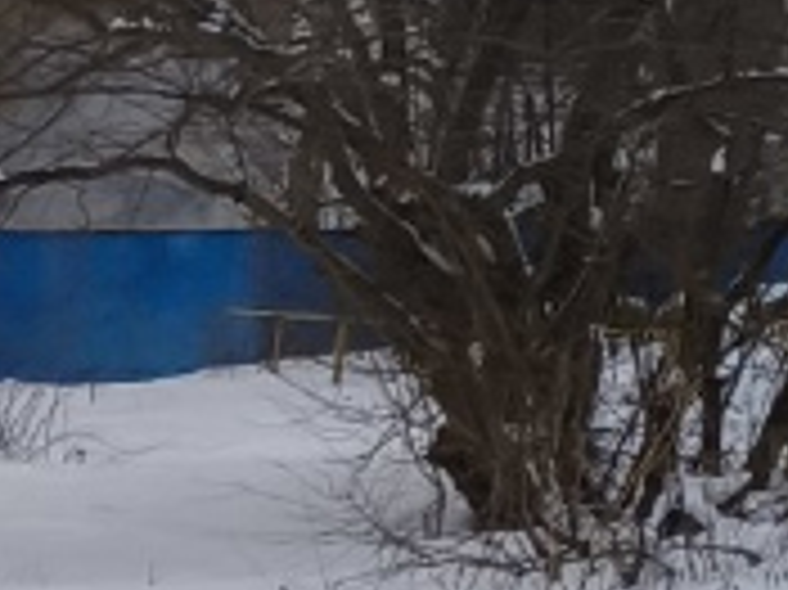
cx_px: 1837
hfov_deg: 10.2
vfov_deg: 7.4
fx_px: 3890
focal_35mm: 171
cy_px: -1340
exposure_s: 1/1592
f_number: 1.7
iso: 100
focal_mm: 5.35
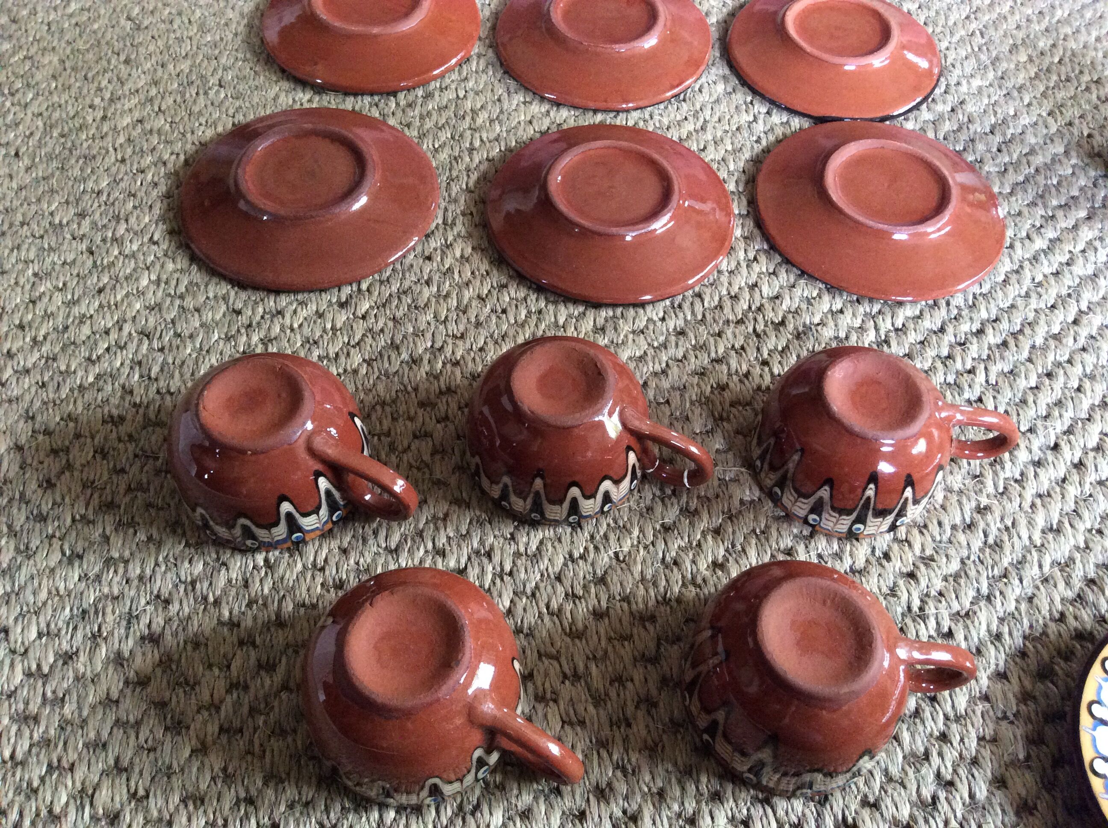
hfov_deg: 56.9
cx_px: 554
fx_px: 1023
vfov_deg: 44.1
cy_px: 414
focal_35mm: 32
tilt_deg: -55.7
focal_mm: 3.3
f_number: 2.4
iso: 250
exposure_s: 1/24
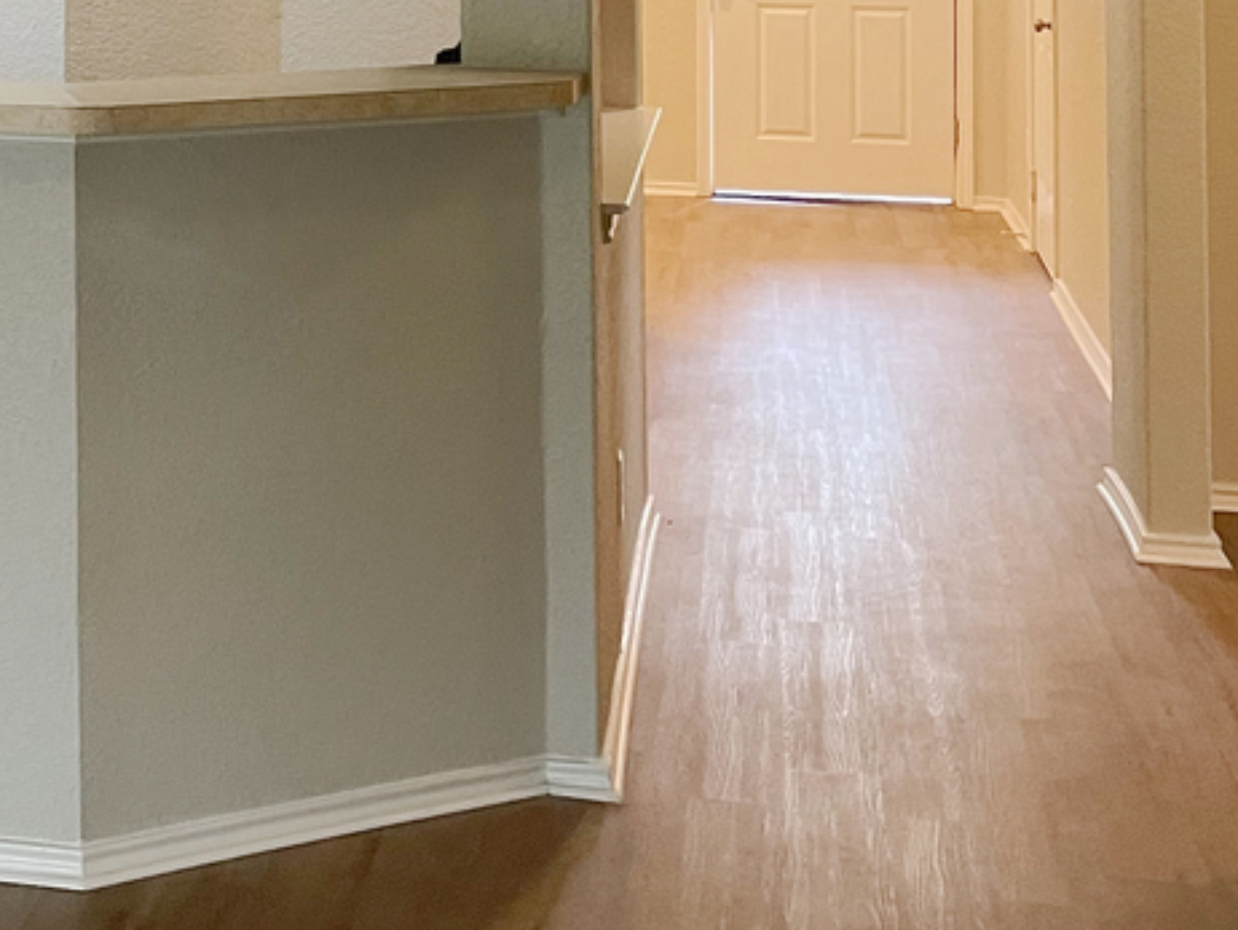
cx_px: -86
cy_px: -212
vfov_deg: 17.3
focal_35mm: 81
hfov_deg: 22.9
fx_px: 2898
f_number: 1.6
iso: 200
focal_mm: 4.2
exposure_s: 1/60
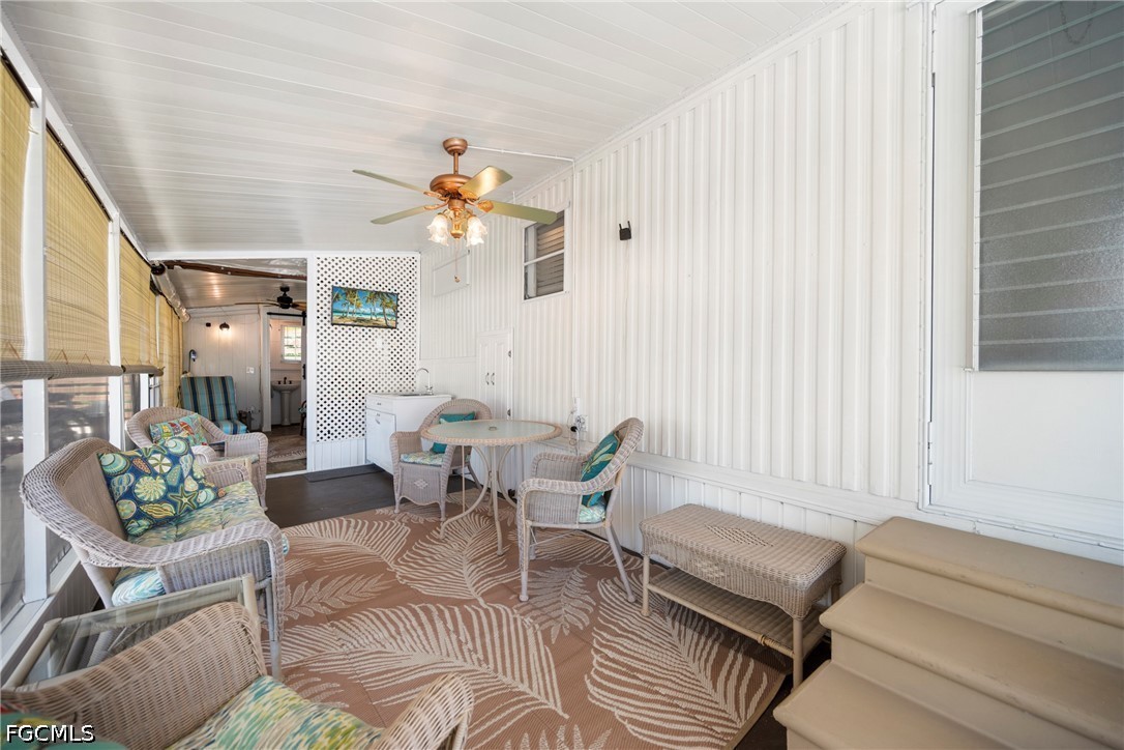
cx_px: 562
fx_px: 437
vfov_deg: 81.2
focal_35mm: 14
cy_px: 375
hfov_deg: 104.3
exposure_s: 1/20
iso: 100
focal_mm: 14
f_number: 4
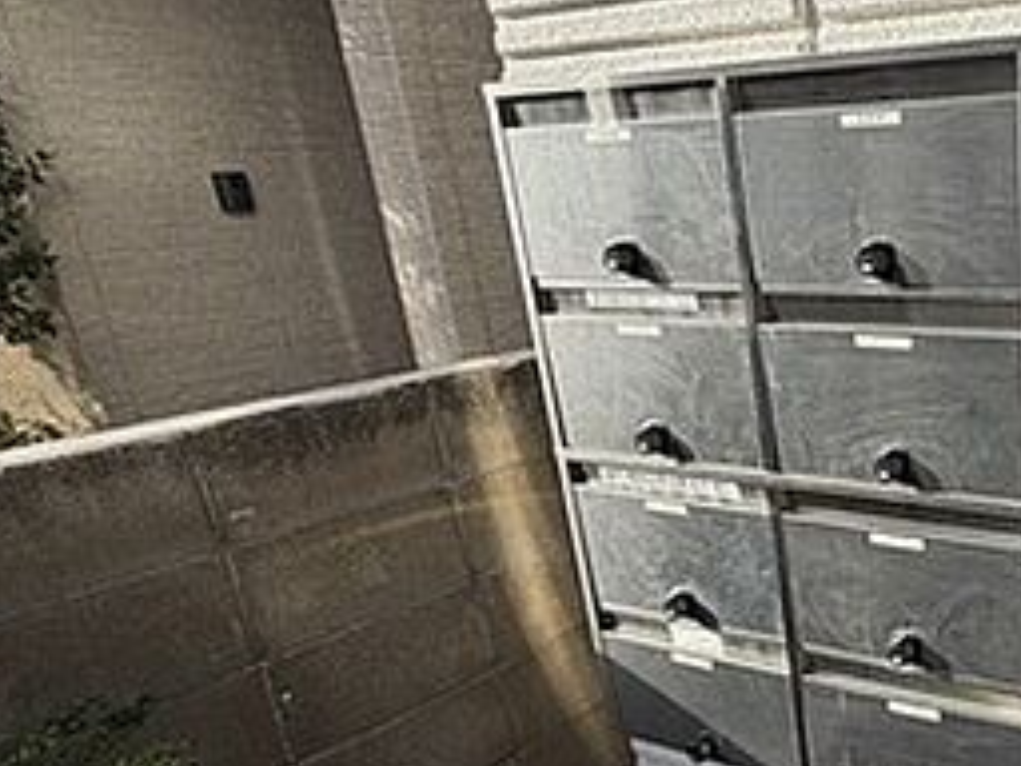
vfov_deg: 40.0
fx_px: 1032
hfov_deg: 44.2
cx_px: 1037
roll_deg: +0.9
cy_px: 539
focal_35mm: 35
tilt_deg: -19.5
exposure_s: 1/770
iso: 32
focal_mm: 2.22
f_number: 2.2
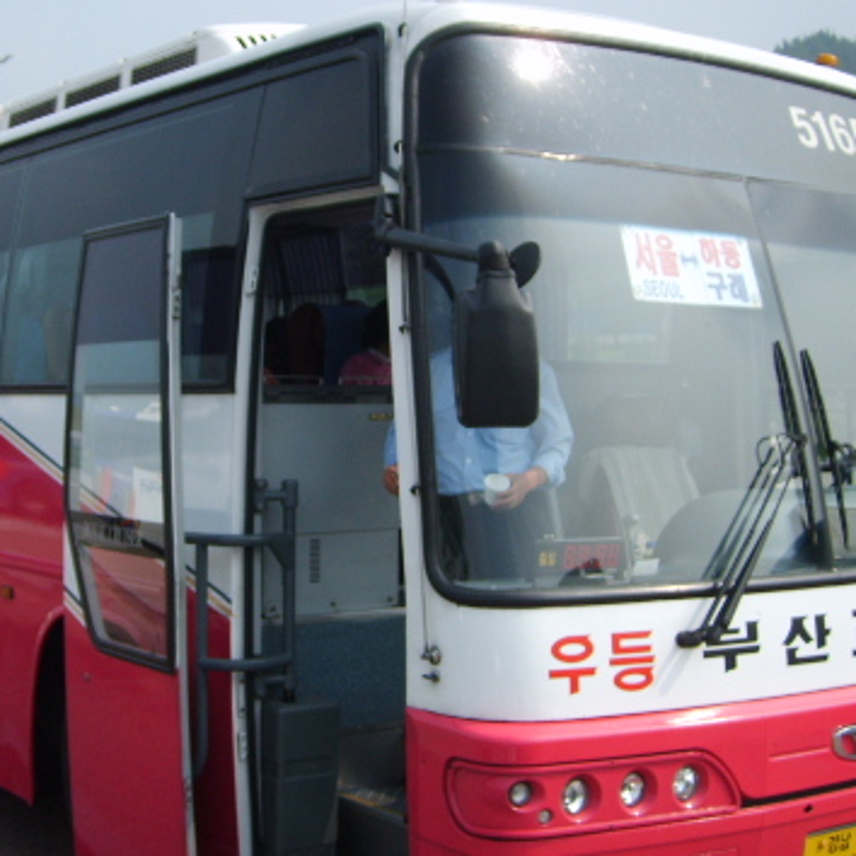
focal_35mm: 56
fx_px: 1567
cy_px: 413
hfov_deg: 30.4
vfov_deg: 30.6
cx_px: 300
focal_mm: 5.8
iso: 50
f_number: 7.1
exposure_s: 1/180
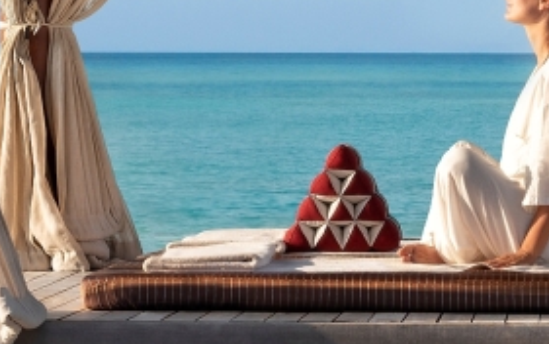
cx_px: 494
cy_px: 24
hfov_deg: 7.2
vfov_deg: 4.5
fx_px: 4342
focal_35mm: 290
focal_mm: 50
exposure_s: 1/125
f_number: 14
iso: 320
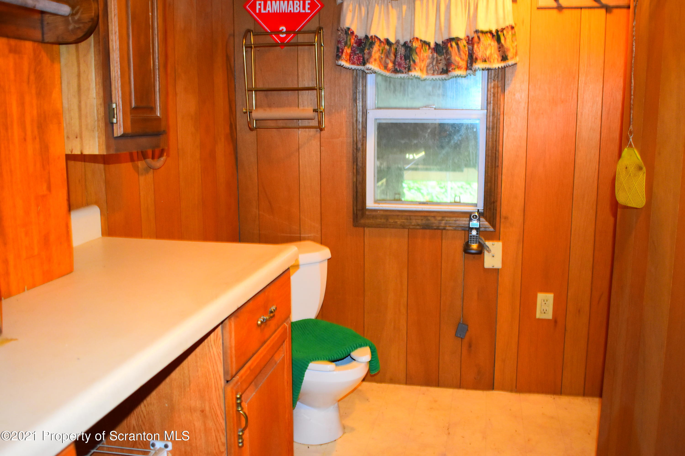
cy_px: 228
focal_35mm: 33
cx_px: 342
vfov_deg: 40.0
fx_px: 628
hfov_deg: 57.2
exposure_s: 1/60
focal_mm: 22
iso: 1250
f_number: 3.8
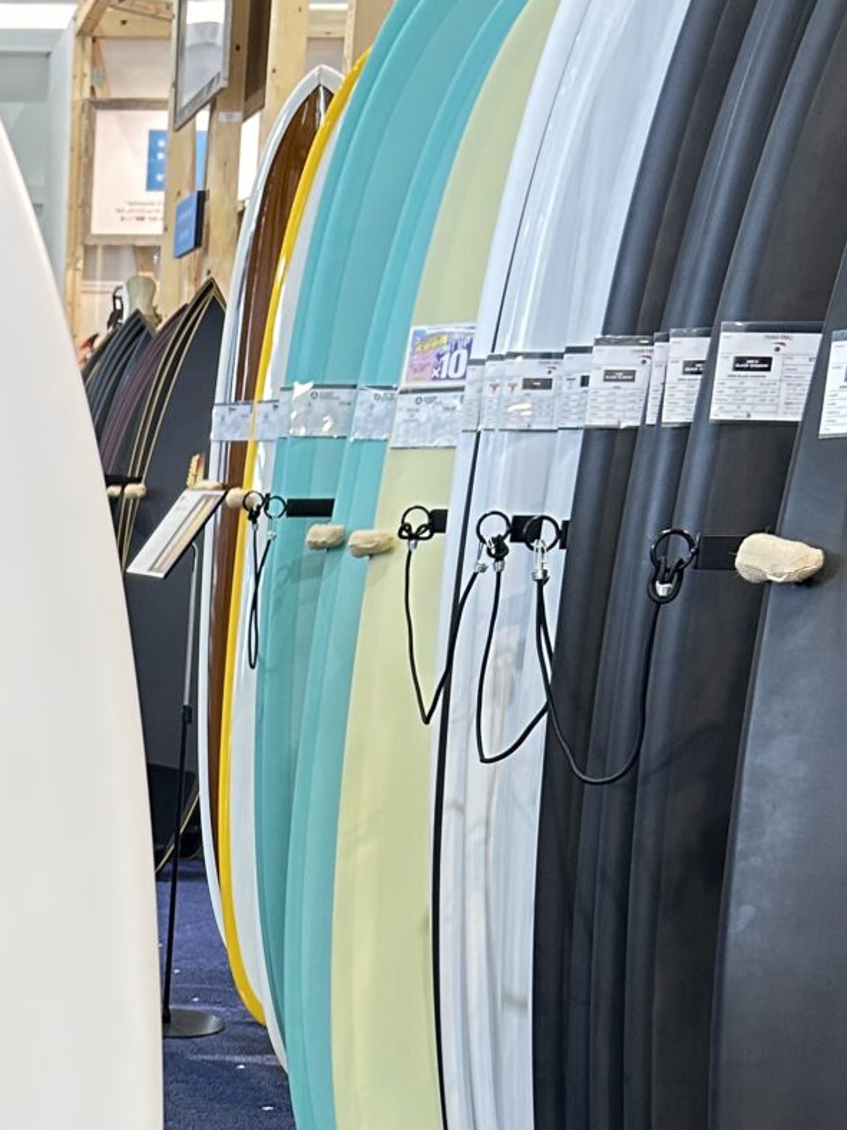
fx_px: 2153
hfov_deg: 20.6
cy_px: 1060
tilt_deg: -15.7
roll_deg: -0.6
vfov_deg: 28.1
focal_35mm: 66
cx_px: -195
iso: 160
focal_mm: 5.7
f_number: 1.5
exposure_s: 1/60
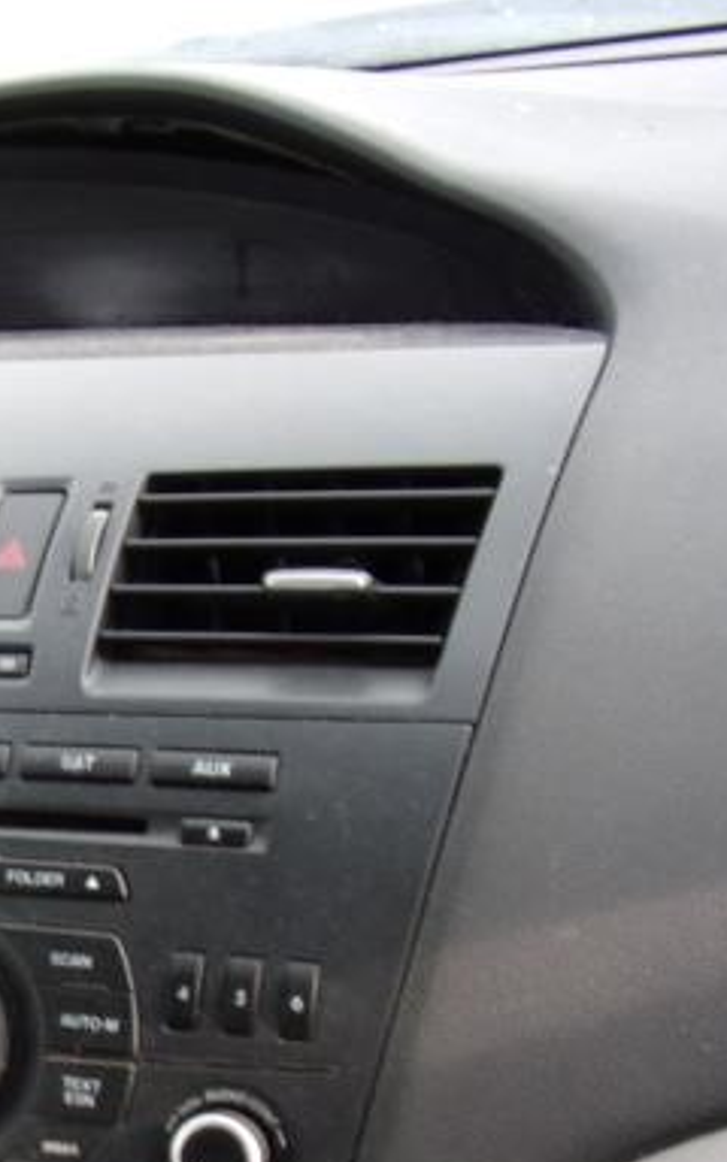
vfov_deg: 37.0
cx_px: -109
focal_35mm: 53
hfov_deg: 22.7
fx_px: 1680
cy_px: 905
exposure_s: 1/60
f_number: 3.3
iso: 80
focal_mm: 4.3
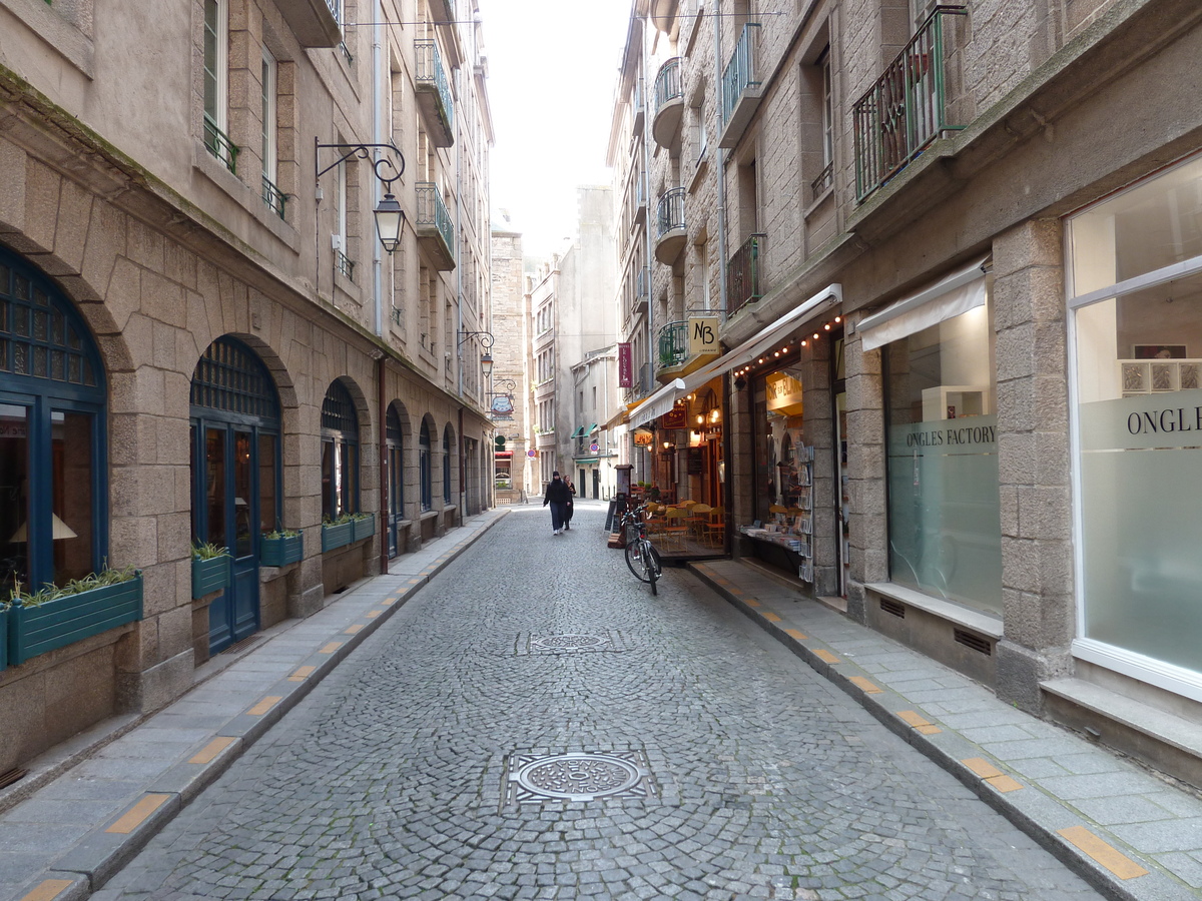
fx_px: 868
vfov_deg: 54.9
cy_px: 450
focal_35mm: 25
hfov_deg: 69.4
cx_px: 601
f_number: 3.3
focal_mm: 4.1
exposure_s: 1/40
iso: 80
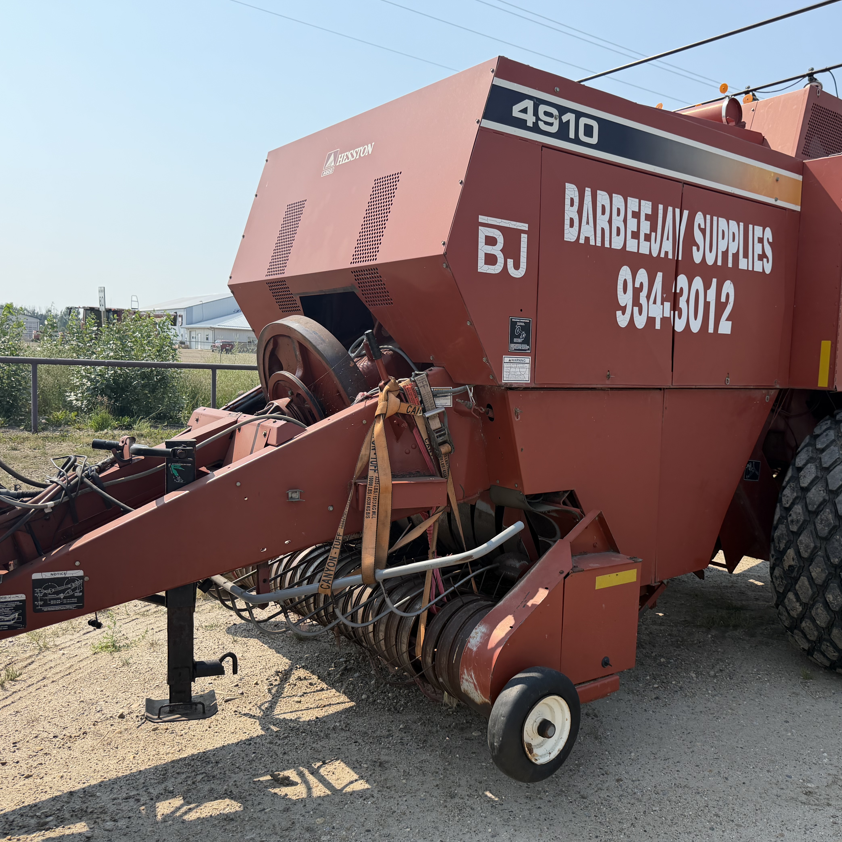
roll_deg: -3.6
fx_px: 798
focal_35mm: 29
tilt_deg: -5.2
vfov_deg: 55.6
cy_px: 426
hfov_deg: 55.2
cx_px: 505
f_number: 1.78
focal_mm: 6.76
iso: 100
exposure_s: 1/4167
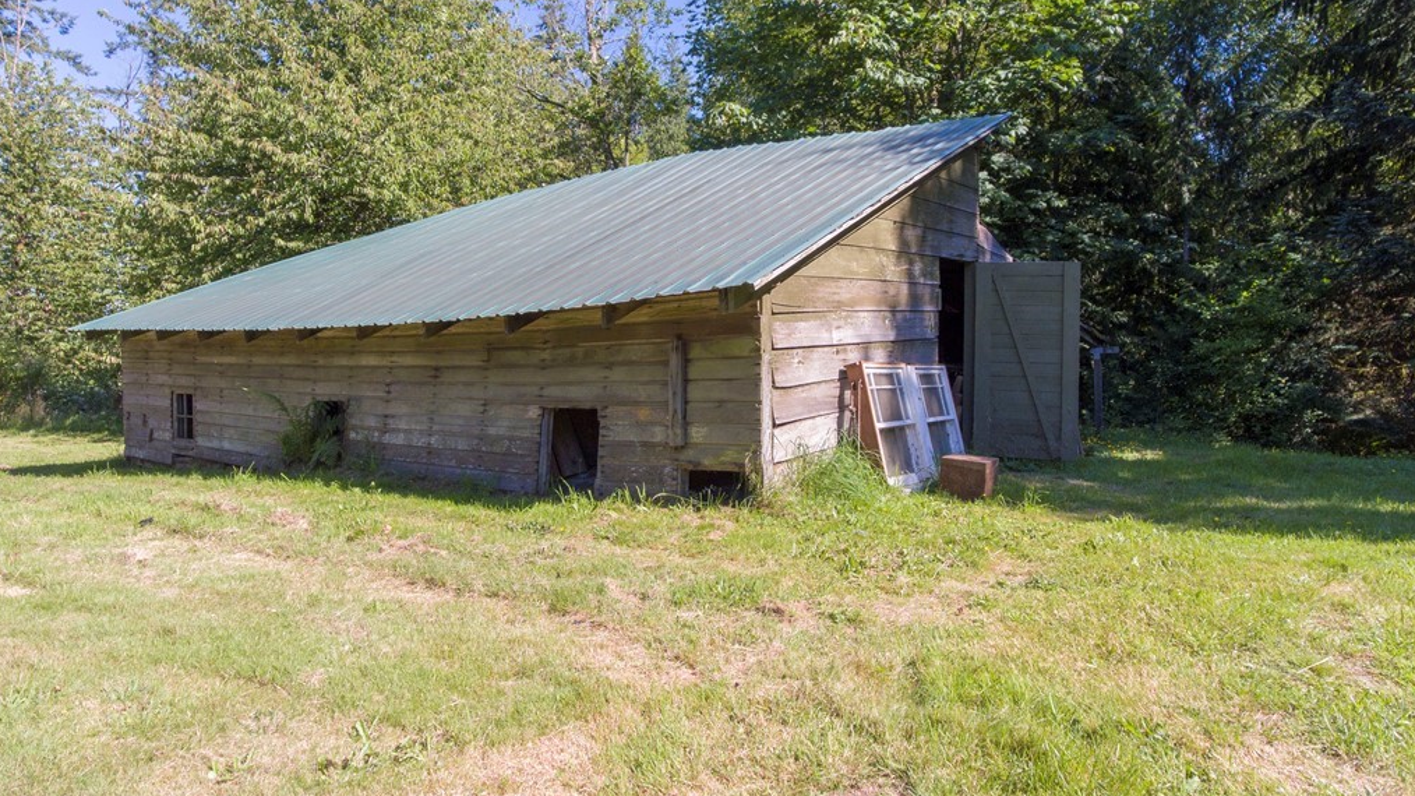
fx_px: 825
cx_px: 706
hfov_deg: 81.2
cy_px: 374
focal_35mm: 22
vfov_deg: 51.4
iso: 100
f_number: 2.8
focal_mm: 3.61
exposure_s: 1/500
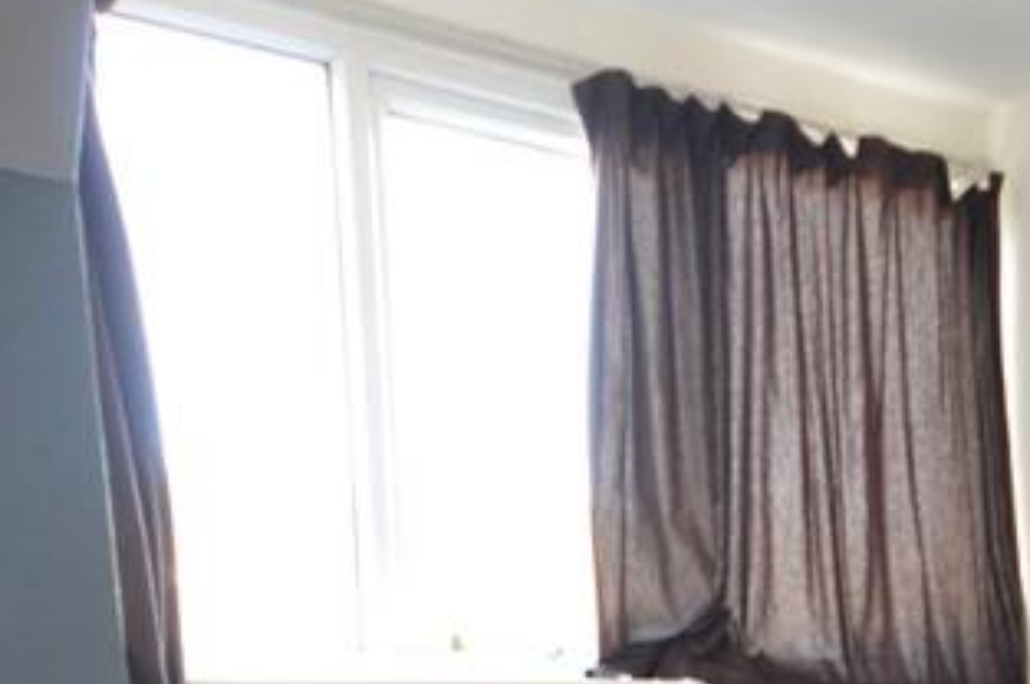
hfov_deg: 40.2
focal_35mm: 48
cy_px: 1051
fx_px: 1372
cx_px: 750
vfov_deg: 22.5
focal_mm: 10
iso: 1250
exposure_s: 1/60
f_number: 4
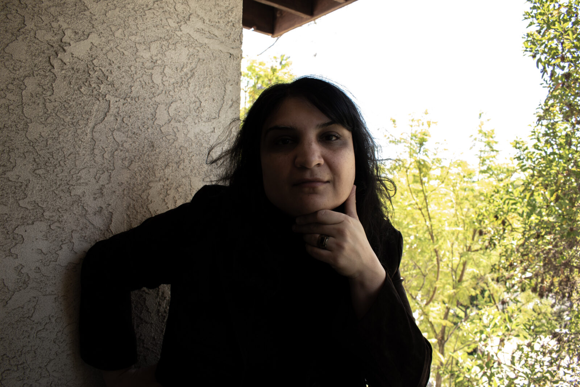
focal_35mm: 27
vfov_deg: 47.9
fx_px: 435
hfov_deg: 67.4
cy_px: 194
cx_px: 290
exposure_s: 1/125
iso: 400
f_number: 5.6
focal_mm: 18
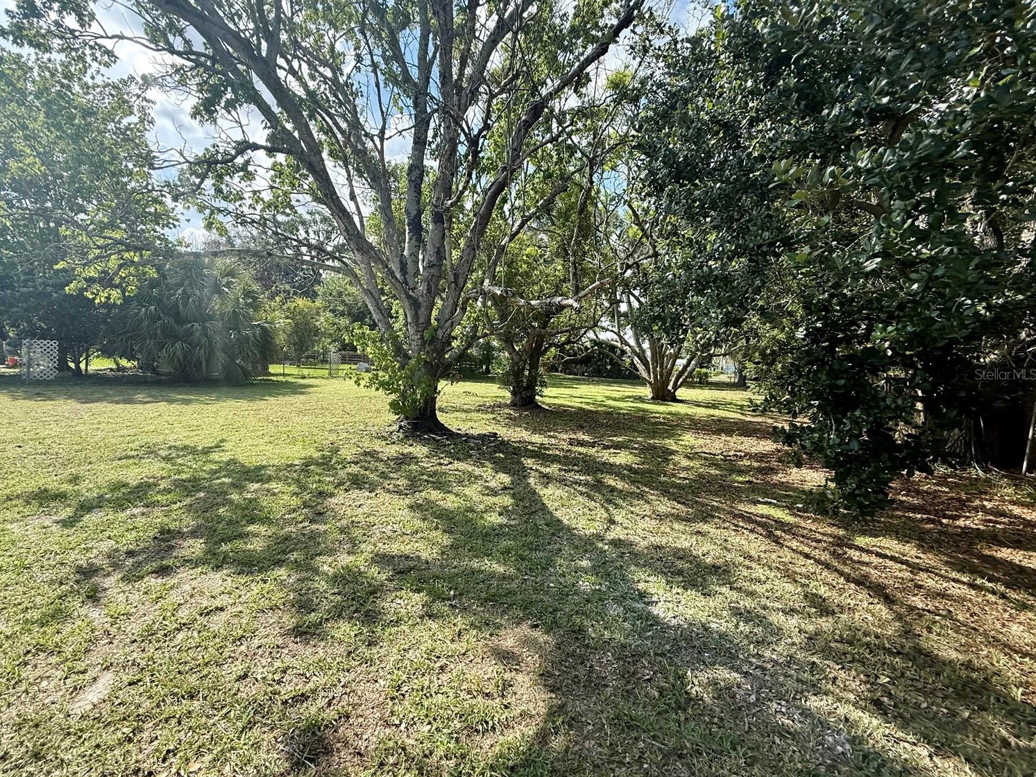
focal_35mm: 15
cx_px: 485
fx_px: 449
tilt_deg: -1.9
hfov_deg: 98.0
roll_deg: -4.3
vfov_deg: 81.7
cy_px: 374
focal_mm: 2.22
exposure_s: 1/928
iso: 64
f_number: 2.2
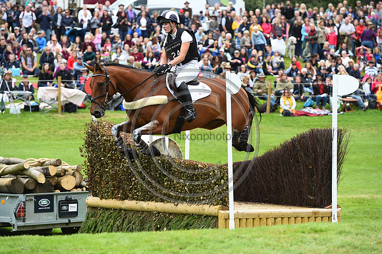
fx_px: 1856
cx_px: 191
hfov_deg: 11.8
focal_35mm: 175
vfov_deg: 7.8
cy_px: 127
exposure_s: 1/1250
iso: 900
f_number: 5.6
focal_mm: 175
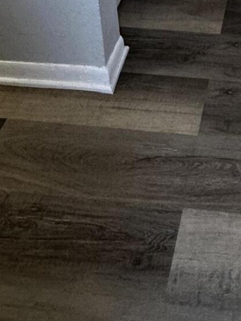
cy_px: -236
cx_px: 268
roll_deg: +1.0
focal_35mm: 51
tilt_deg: -16.1
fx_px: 473
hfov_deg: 26.2
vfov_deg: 23.1
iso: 200
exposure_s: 1/60
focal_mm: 2.22
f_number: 2.2
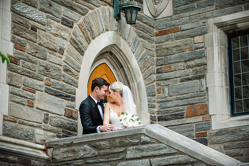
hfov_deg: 18.6
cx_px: 124
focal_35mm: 110
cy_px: 83
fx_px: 760
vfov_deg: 12.4
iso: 1600
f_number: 2.8
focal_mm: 110
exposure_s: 1/5000
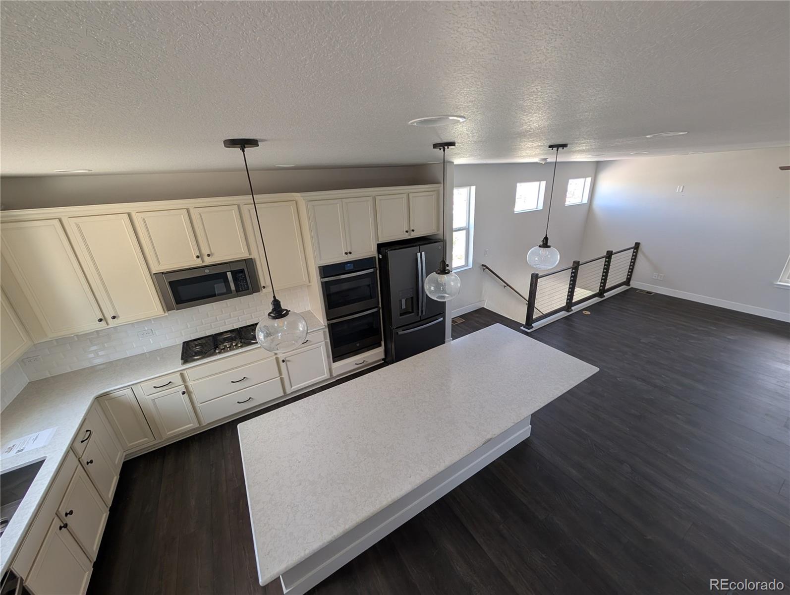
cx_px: 395
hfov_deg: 110.5
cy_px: 298
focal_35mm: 12
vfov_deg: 94.6
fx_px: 274
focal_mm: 2.02
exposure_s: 1/95.6
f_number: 1.7
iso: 54
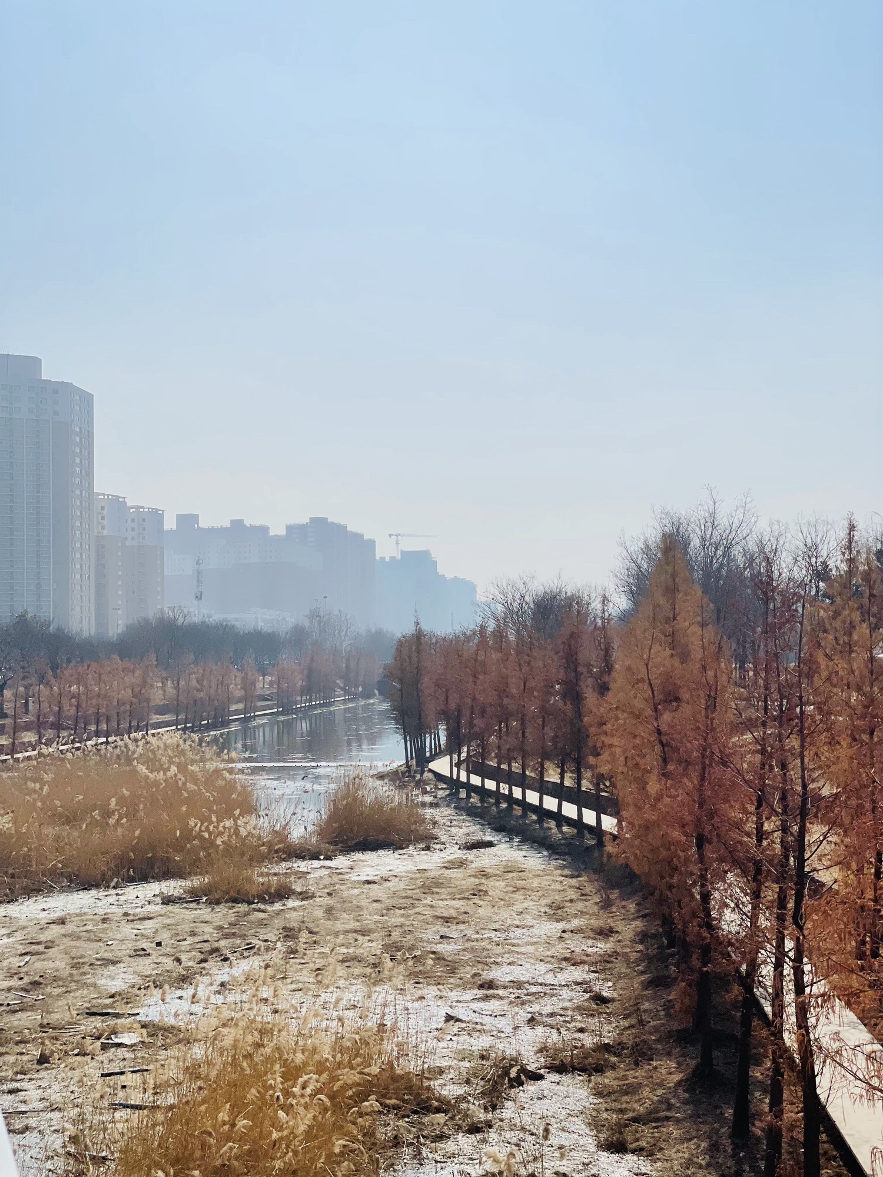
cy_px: 588
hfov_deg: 28.0
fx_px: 1769
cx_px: 442
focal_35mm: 52
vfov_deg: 36.8
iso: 25
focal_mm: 6
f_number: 2
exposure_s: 1/9524
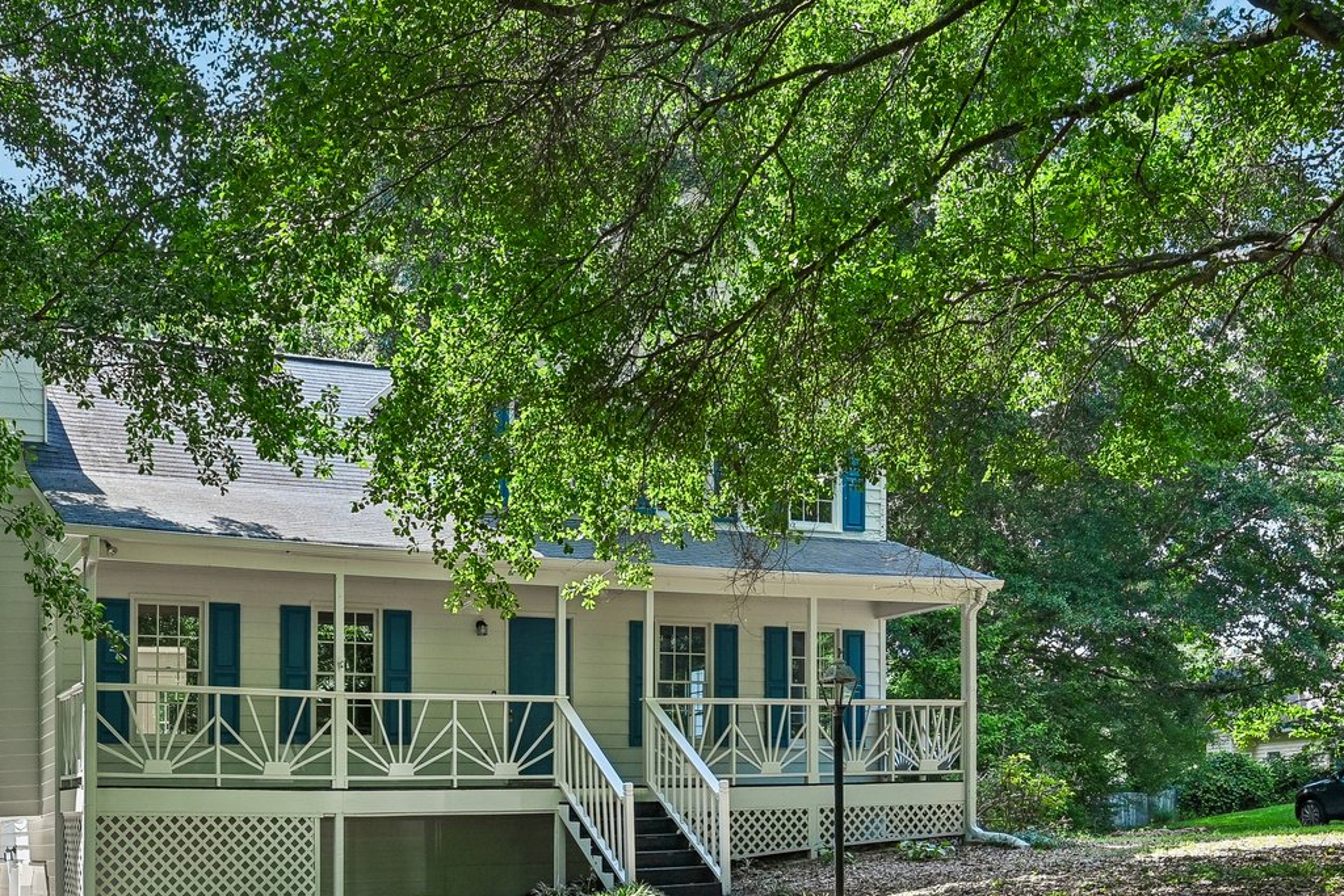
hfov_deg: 48.3
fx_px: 1493
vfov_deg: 31.3
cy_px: 868
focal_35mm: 40
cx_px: 580
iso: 100
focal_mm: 20
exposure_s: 1/60
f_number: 8
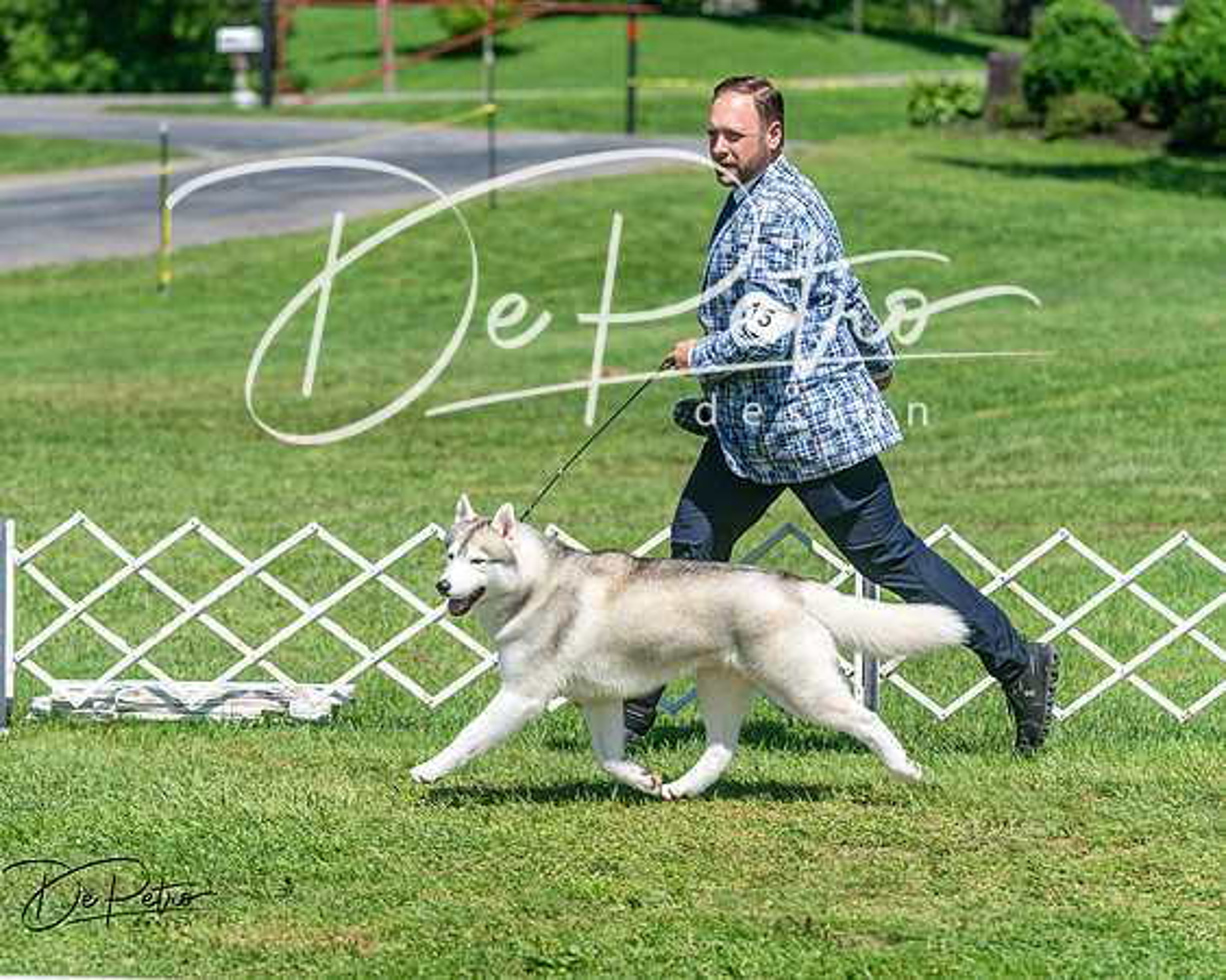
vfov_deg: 9.1
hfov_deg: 11.3
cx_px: 519
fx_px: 6177
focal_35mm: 170
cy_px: 433
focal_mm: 133
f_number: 4.5
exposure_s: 1/1000
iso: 80
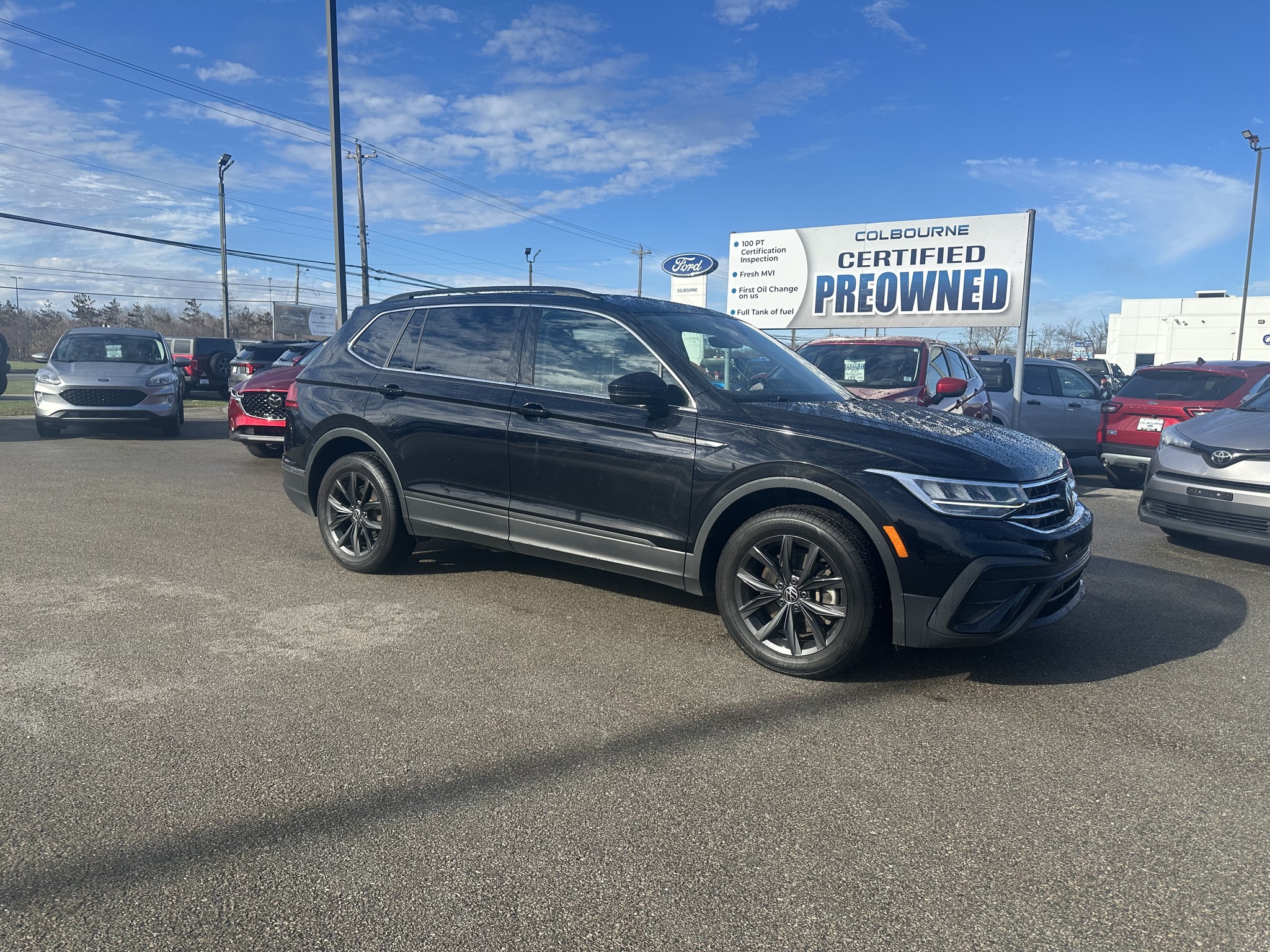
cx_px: 635
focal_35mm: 24
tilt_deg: -7.3
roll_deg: +0.2
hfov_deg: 71.6
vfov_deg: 56.8
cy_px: 476
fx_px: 881
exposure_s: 1/3597
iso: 80
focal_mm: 6.86
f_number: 1.78
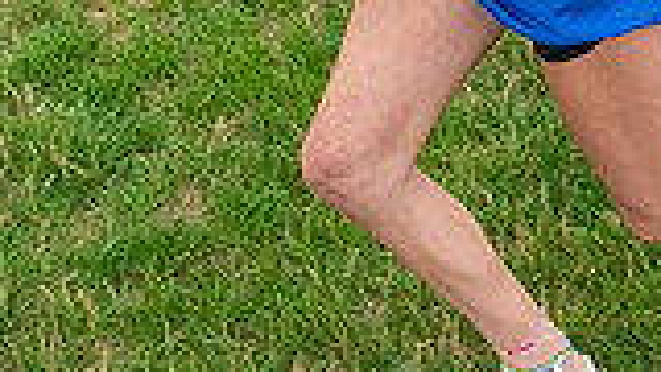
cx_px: 326
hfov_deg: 23.4
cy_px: -391
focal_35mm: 91
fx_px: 1595
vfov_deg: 11.8
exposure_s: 1/1600
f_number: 5.6
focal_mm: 24
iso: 2000
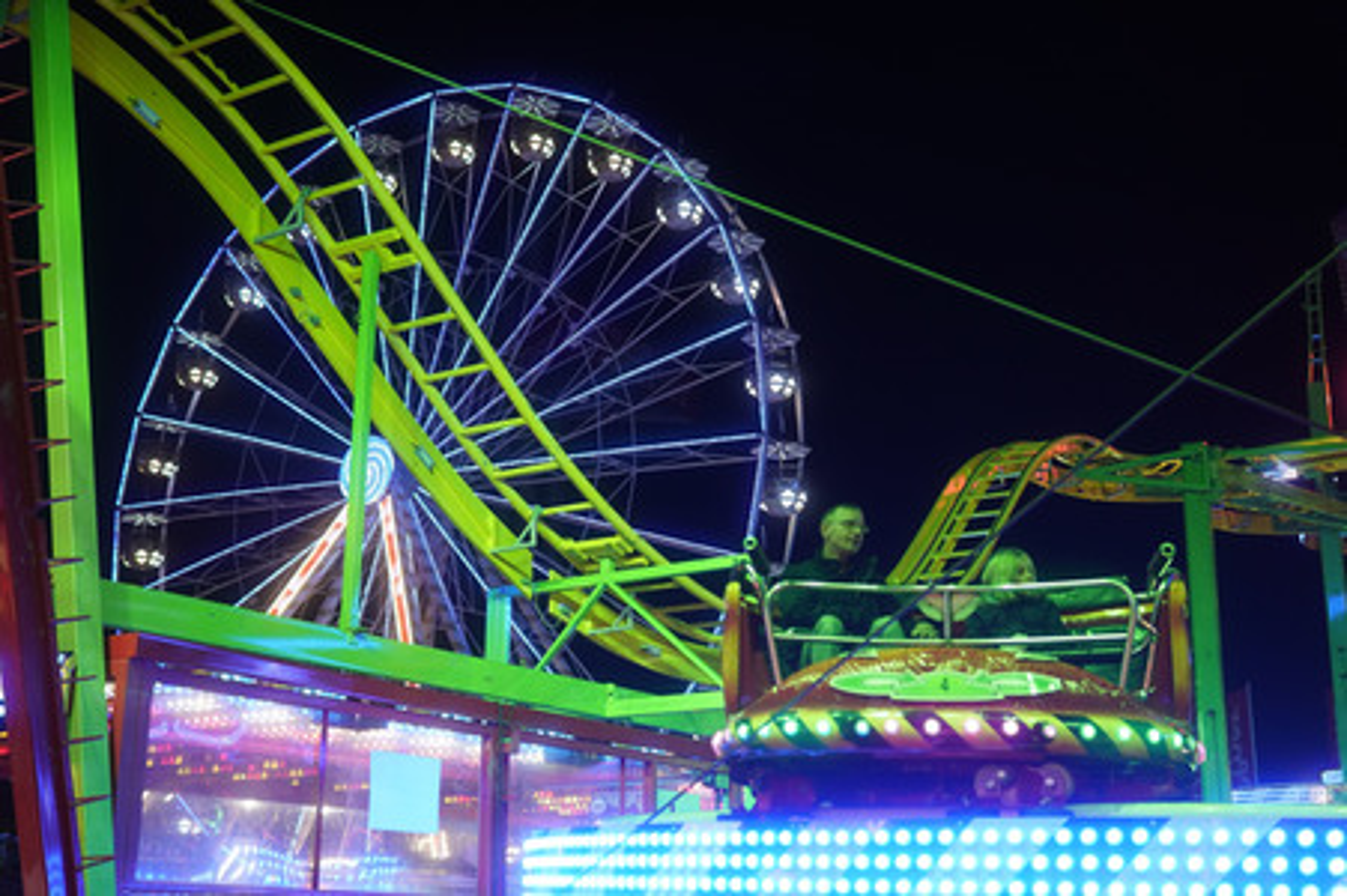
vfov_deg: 29.8
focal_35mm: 45
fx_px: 1682
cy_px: 448
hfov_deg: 43.6
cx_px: 674
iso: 640
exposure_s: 1/800
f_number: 1.4
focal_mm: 30
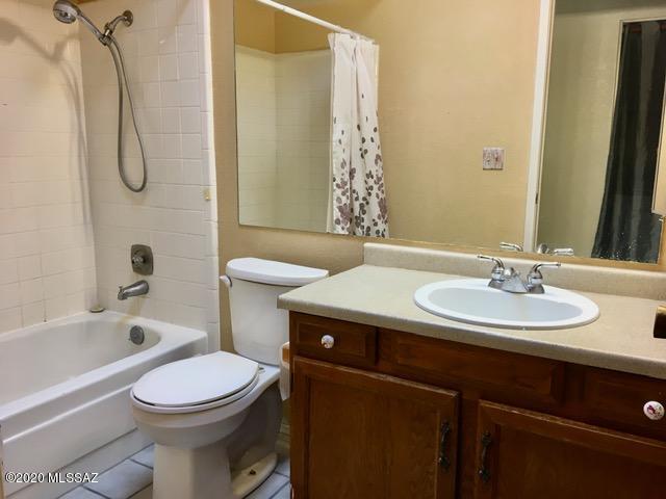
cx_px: 333
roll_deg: -0.5
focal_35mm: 29
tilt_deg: -9.9
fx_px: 558
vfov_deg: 48.2
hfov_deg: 61.7
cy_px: 250
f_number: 2.2
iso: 25
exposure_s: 1/30
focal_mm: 4.15
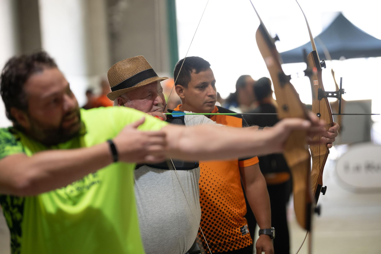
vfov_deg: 10.2
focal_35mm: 135
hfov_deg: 15.2
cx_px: 190
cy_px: 127
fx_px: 1428
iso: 1000
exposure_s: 1/250
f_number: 2.8
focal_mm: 135
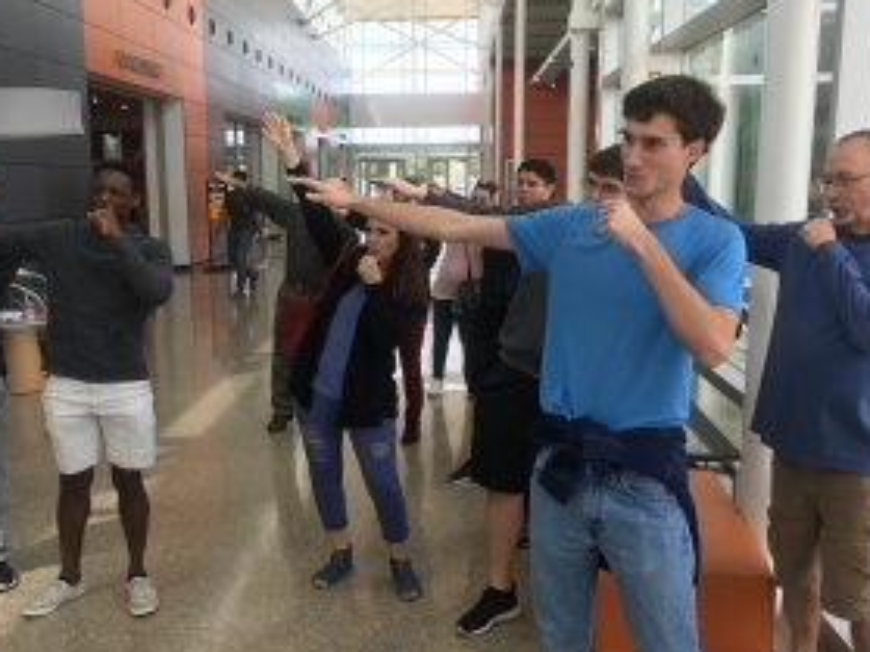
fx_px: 955
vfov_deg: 37.7
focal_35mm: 38
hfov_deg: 48.9
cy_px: 349
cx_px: 380
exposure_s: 1/120
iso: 25
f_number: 2.2
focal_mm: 4.15
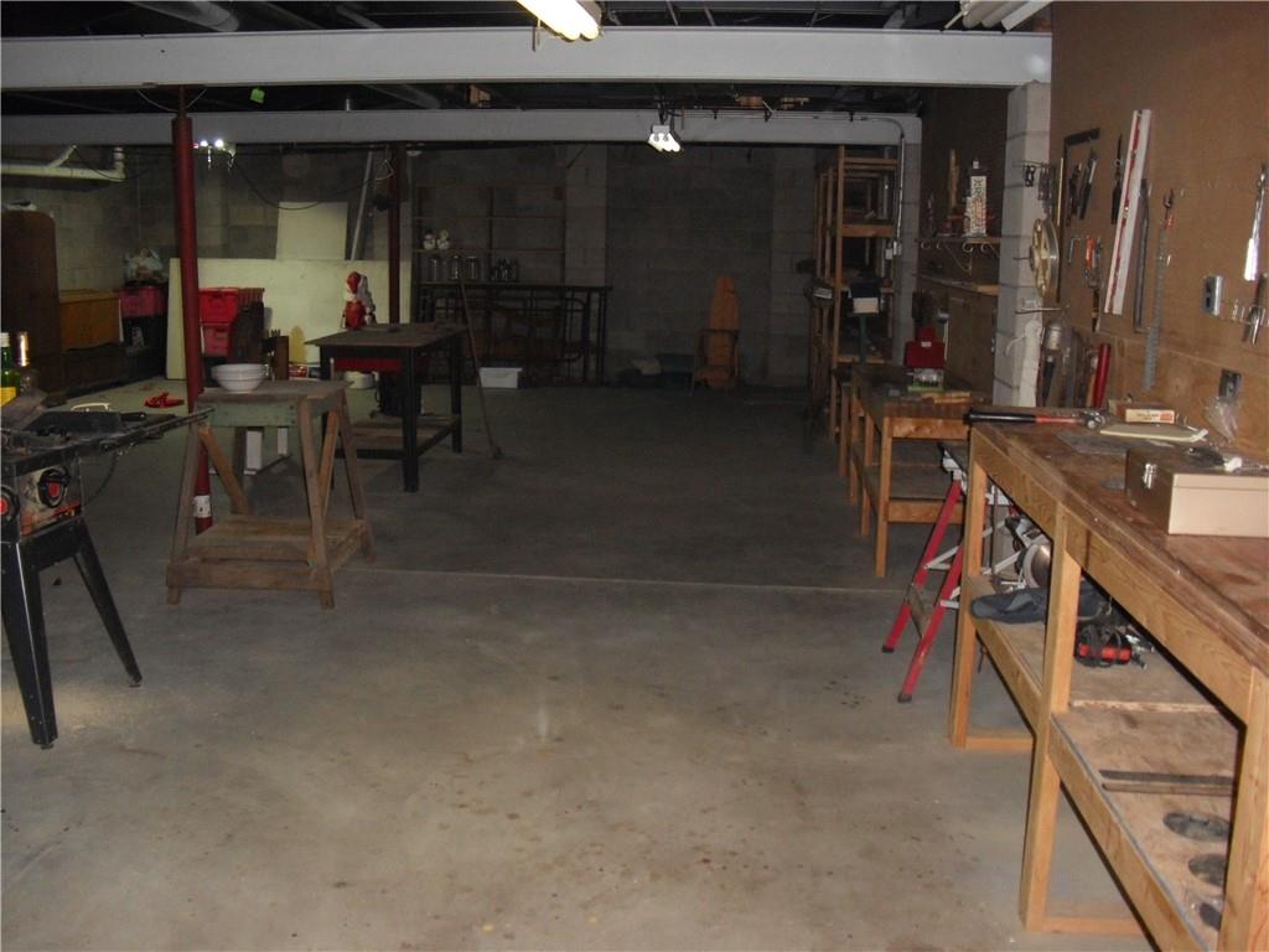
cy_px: 476
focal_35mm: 36
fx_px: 1320
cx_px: 634
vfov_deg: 39.7
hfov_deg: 51.4
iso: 400
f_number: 3.1
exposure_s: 1/60
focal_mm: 6.3
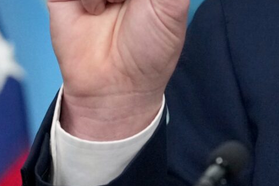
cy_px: -58
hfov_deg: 1.3
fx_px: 12380
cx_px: 544
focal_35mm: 1597
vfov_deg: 0.9
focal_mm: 300
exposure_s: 1/640
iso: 2500
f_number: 3.5
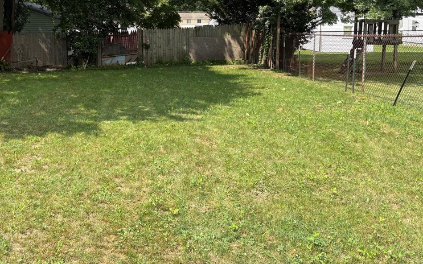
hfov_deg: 50.5
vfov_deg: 32.8
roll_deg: -1.0
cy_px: 58
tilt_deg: -1.5
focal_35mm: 38
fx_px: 438
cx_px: 138
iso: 50
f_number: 1.6
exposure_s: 1/1217
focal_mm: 5.96
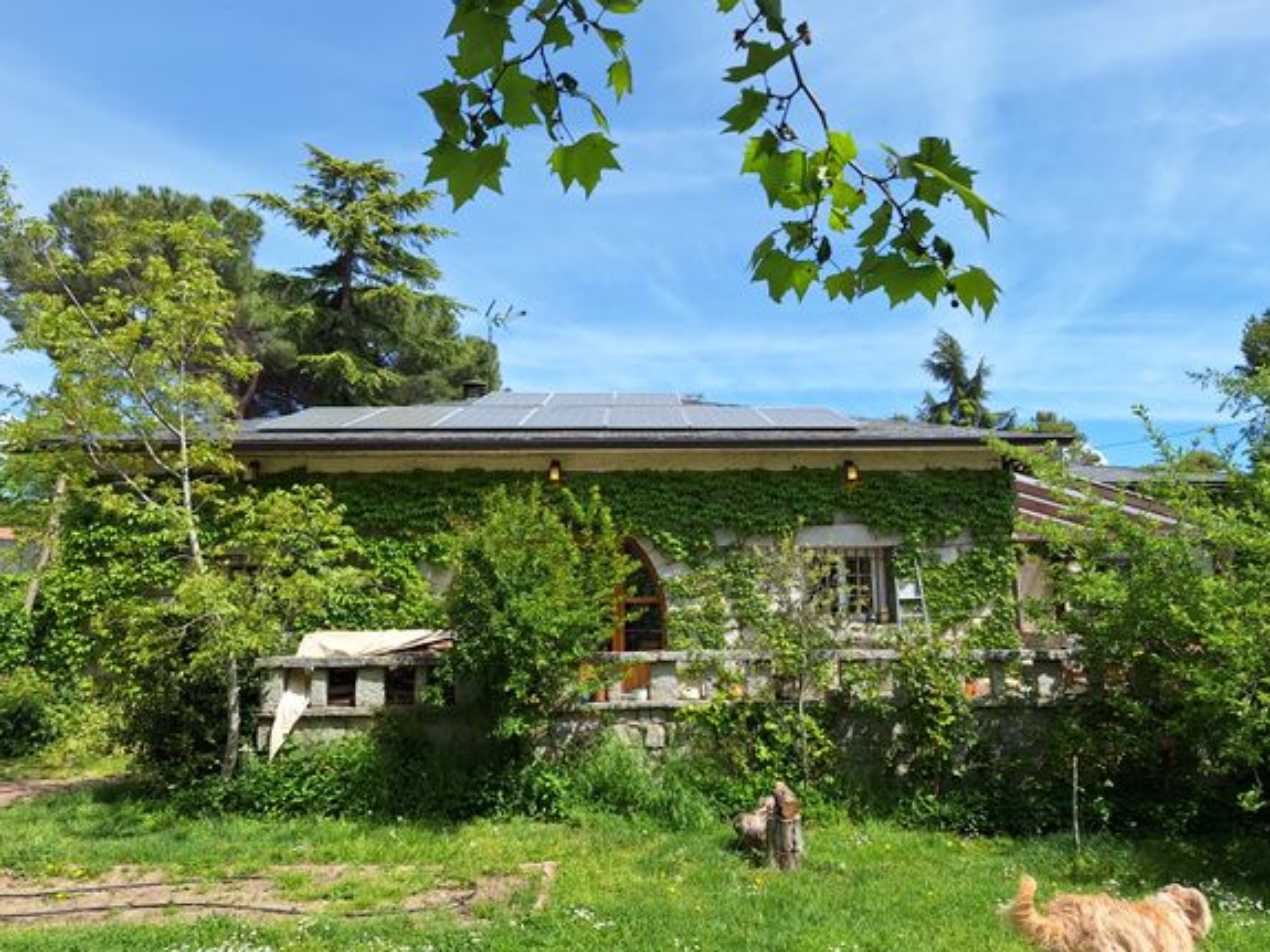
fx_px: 880
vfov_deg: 56.8
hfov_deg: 71.6
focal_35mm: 24
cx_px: 641
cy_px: 457
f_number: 1.8
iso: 40
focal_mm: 5.54
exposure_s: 1/2110
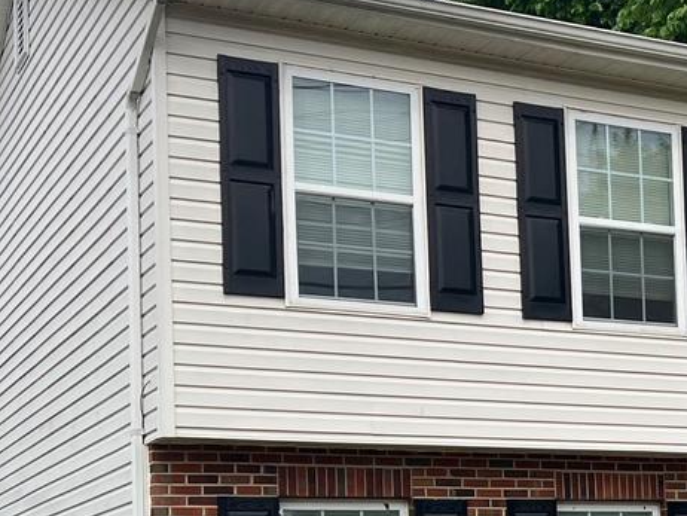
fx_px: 1608
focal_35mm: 81
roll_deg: +1.4
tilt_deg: +4.5
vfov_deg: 17.8
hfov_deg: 23.2
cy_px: 500
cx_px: 680
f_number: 1.5
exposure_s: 1/2994
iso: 50
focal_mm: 5.7
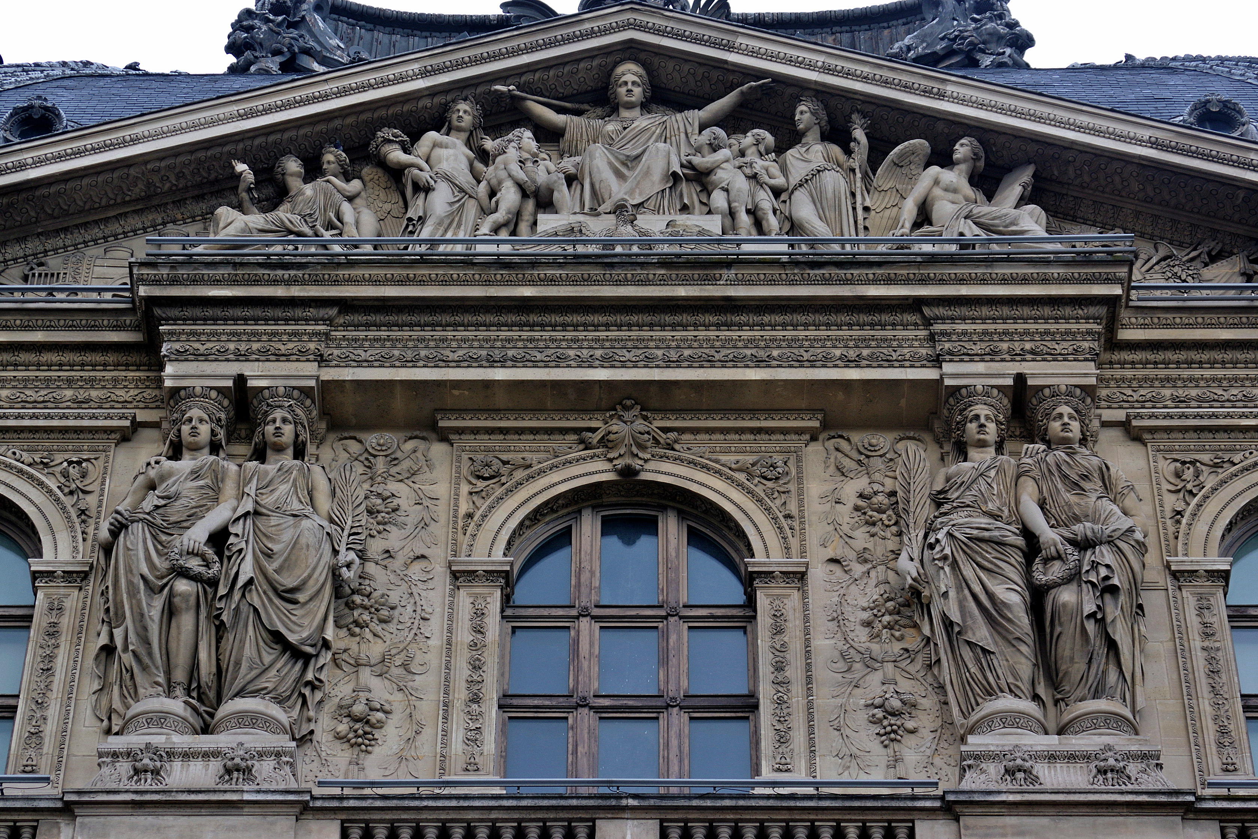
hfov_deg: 18.8
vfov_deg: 12.6
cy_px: 420
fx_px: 3809
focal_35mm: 109
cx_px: 629
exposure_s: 1/125
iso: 400
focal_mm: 72.5
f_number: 8
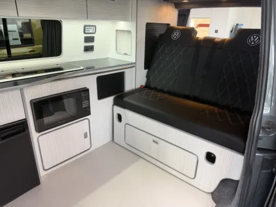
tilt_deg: -20.8
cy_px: 104
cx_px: 138
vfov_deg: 56.8
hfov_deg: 71.6
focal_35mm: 24
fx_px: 191
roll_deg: -1.0
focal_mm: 6.76
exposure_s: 1/50
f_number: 1.78
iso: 160
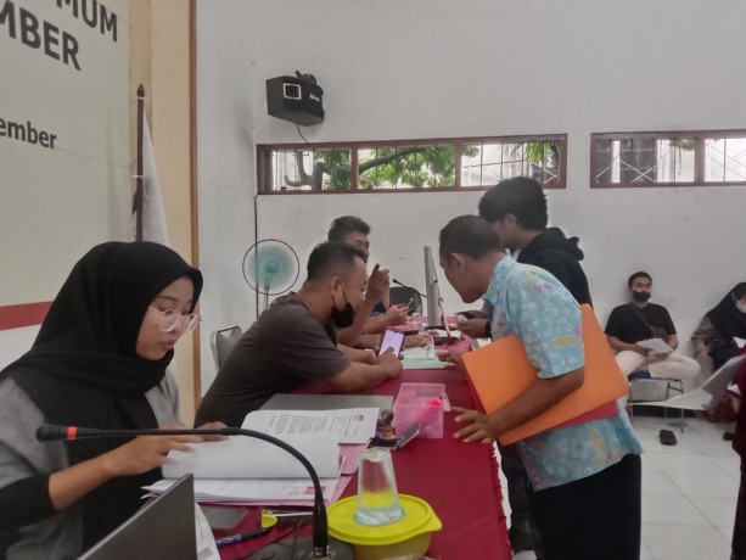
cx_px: 373
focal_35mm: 26
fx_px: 560
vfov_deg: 53.1
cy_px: 280
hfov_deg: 67.3
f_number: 2.2
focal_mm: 3.65
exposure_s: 1/25
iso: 838
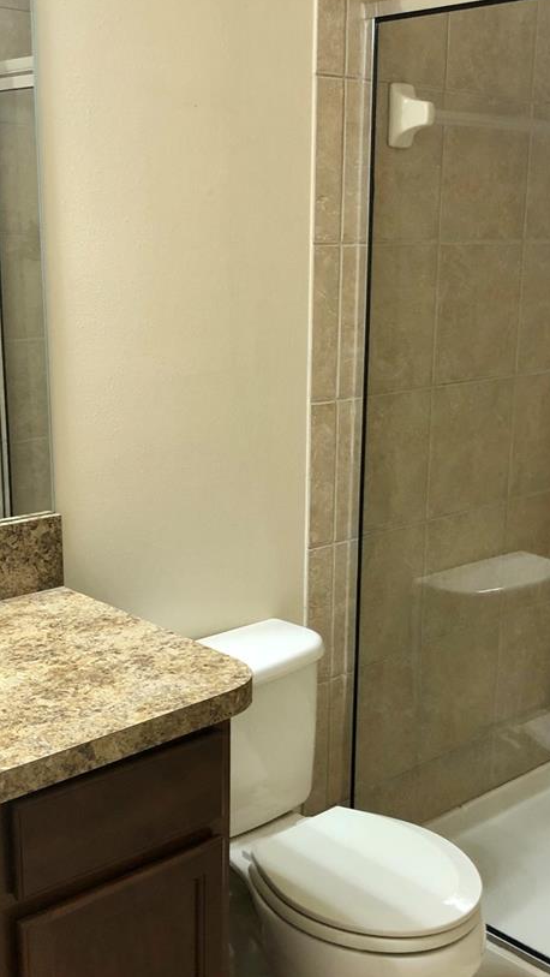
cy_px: 520
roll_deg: -0.9
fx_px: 1165
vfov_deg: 45.4
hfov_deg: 26.6
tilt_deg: -13.5
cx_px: 289
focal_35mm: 45
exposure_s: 1/15
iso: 40
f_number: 1.8
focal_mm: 3.99
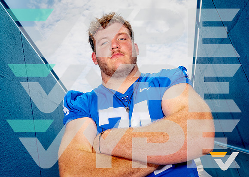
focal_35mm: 31
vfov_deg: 43.6
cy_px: 88
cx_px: 126
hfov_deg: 58.6
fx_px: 222
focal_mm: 30
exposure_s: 1/125
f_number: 9.5
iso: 100
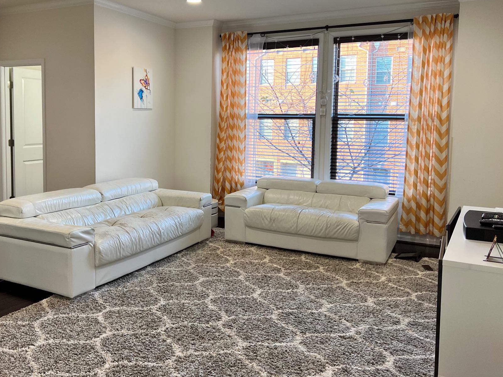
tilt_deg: -5.0
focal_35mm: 33
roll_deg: -1.3
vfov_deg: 42.8
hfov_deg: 55.2
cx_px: 216
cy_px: 158
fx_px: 479
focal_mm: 5.7
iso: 100
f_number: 1.5
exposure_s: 1/120
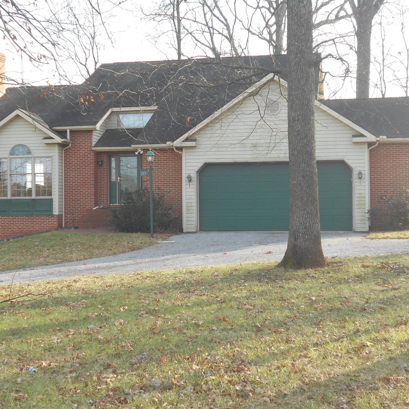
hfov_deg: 29.5
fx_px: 775
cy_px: 205
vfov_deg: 29.6
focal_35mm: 58
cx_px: 196
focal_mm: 8.8
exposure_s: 1/250
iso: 140
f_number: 4.5
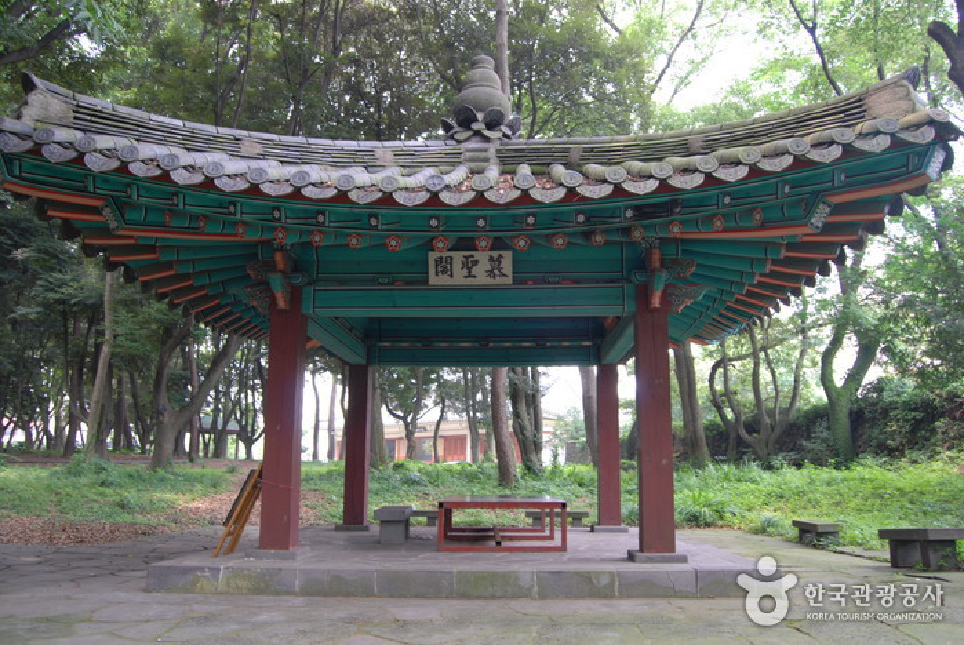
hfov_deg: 67.3
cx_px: 482
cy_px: 322
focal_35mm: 27
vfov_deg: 48.1
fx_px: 724
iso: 200
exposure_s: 1/25
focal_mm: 18
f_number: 5
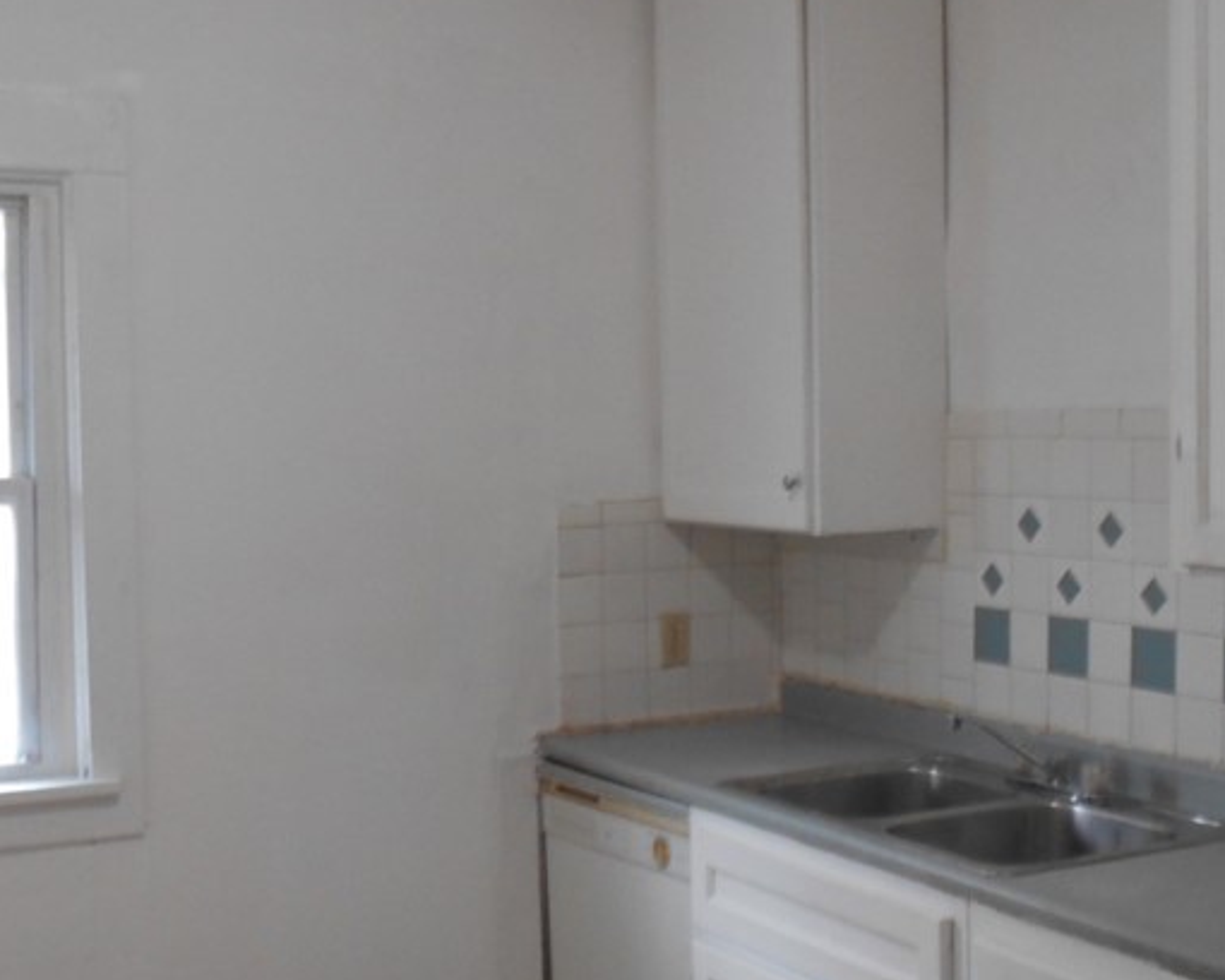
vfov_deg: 29.7
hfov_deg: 36.7
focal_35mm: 51
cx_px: 632
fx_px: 1849
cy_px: 504
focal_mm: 4.6
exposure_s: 1/30
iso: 220
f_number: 3.2
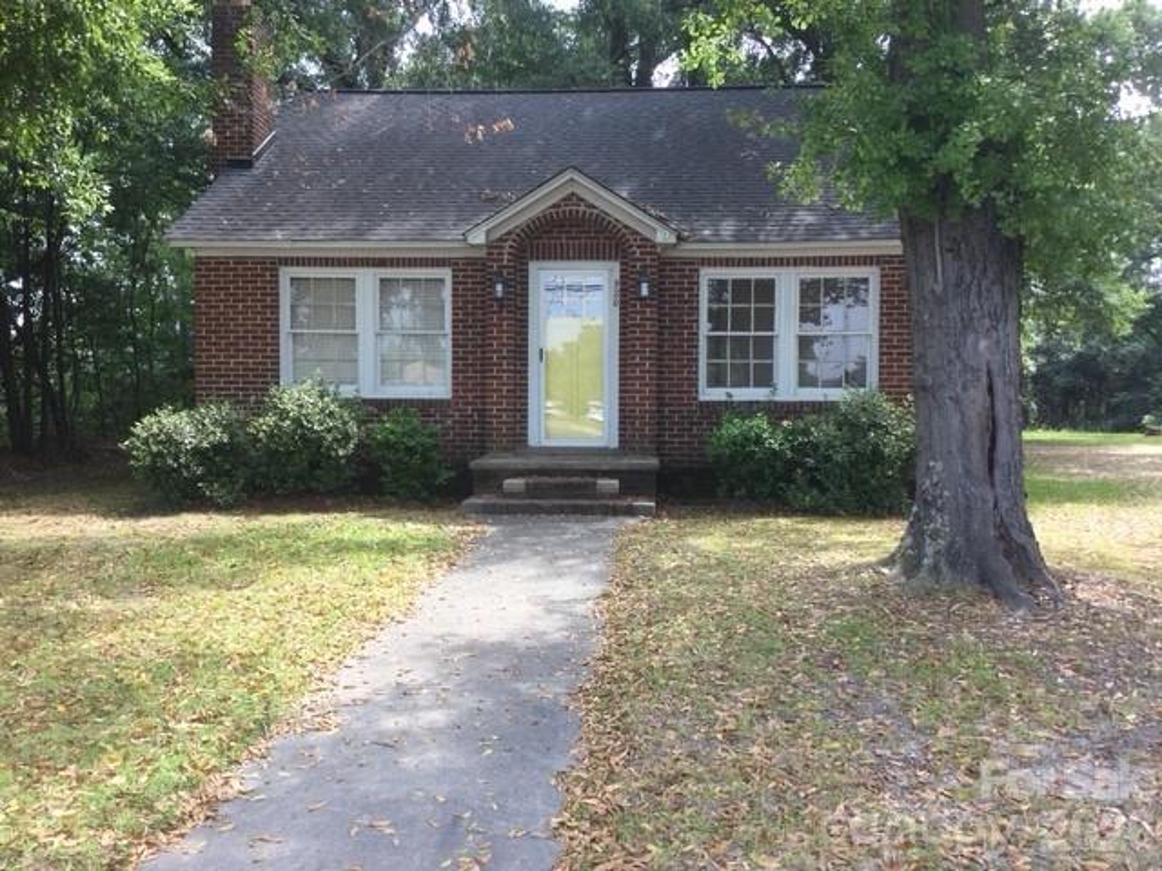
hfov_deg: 58.4
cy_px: 436
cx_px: 581
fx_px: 1041
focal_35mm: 31
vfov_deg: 45.4
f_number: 2.4
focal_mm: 3.3
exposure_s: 1/162
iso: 25
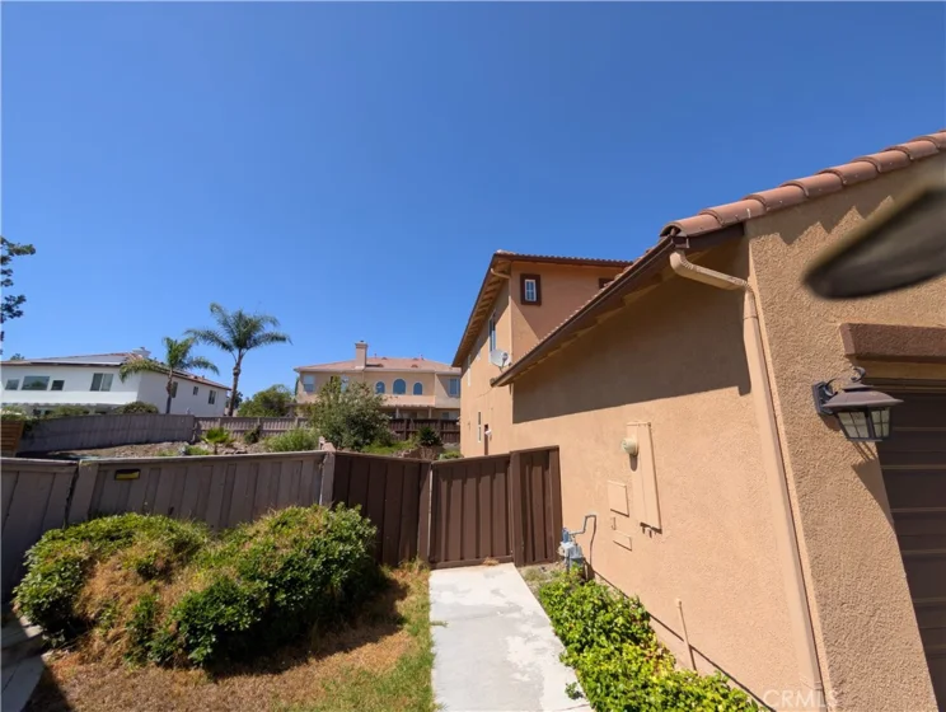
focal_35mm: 12
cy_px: 356
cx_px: 473
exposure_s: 1/2882
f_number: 1.7
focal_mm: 2.02
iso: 51
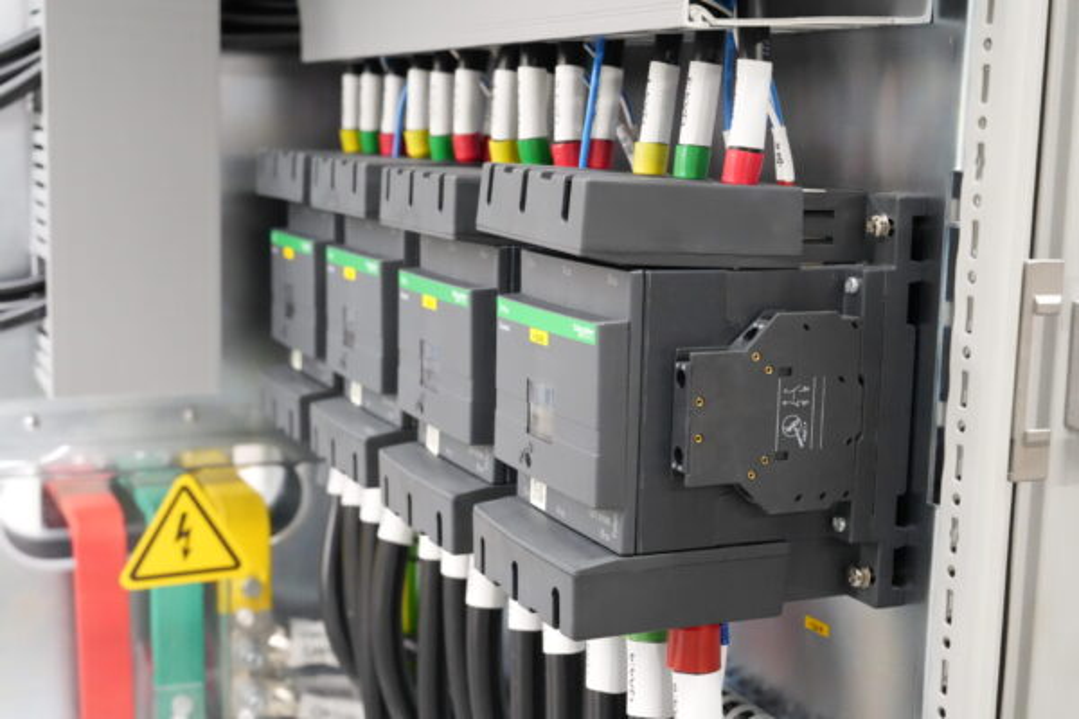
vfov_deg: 26.5
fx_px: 1528
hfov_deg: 38.9
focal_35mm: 51
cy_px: 360
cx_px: 540
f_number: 8
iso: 12800
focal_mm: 51
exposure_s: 1/60
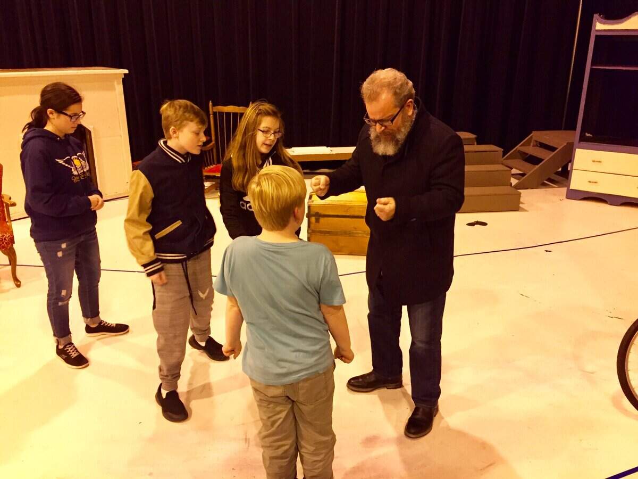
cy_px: 240
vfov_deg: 48.2
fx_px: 534
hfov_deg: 61.7
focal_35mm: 29
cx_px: 319
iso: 250
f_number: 2.2
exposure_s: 1/30
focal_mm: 4.15
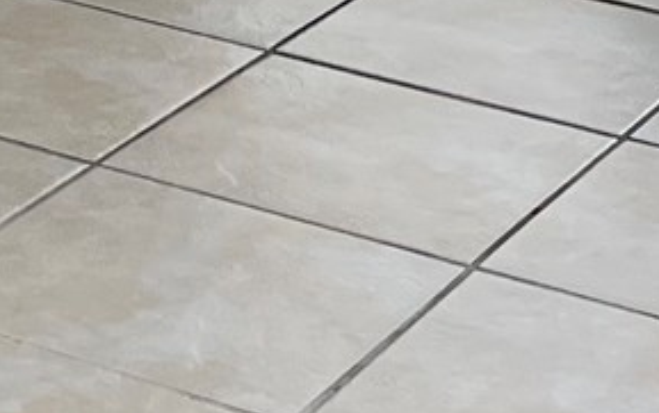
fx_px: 3504
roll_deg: -0.1
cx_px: -242
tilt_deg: -1.1
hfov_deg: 10.5
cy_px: -1127
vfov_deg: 5.9
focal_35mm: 195
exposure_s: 1/152
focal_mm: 5.7
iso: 40
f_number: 1.5
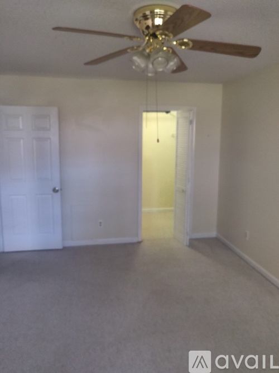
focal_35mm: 25
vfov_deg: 69.4
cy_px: 186
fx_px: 269
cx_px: 140
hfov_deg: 54.9
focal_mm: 4.25
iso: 2000
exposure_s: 1/50
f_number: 1.7
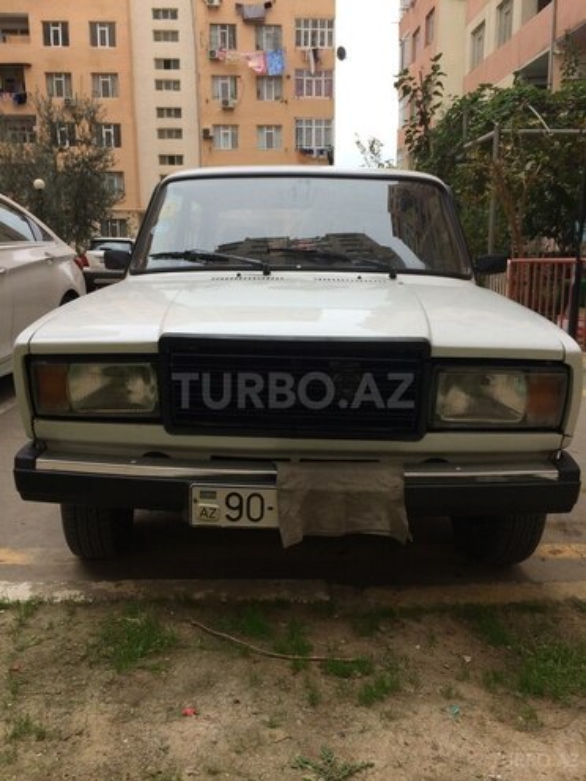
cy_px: 390
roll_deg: +1.3
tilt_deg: -12.6
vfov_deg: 61.7
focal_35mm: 29
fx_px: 655
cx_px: 293
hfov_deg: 48.2
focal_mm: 4.15
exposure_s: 1/246
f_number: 2.2
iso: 32
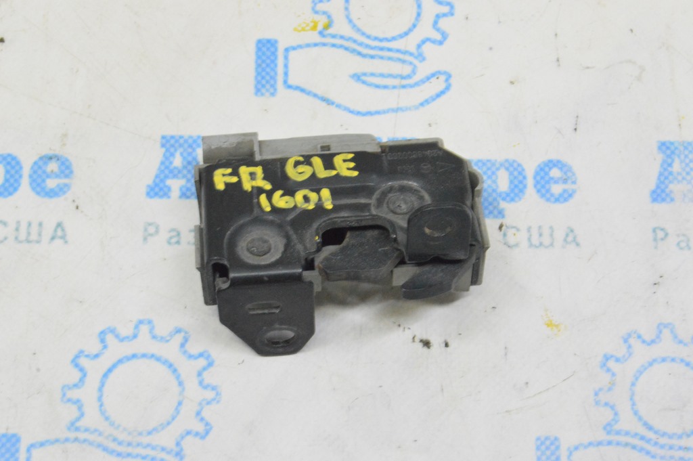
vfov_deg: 17.5
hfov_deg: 26.0
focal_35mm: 78
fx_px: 1500
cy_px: 230
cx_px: 346
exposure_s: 1/15
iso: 6400
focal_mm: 52
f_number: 20
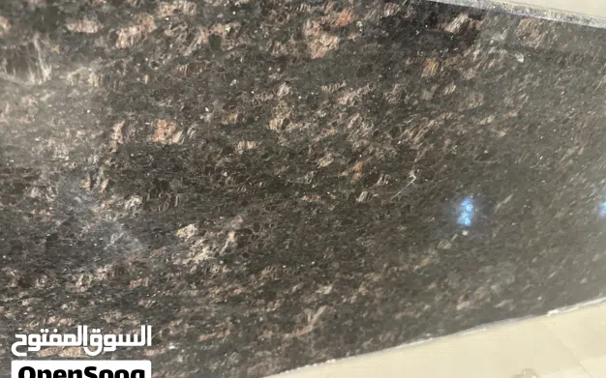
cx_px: 297
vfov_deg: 47.6
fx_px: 429
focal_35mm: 26
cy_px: 186
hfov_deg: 70.4
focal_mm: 6.86
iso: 800
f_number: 1.78
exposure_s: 1/33
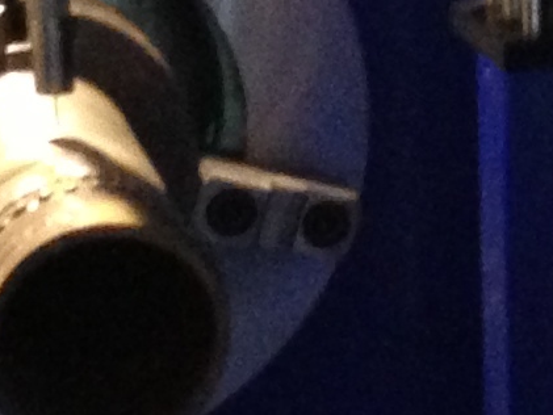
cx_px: 1098
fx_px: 4091
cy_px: -84
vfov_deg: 5.8
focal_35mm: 256
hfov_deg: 7.4
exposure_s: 1/20
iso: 400
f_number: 2.4
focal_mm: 4.13
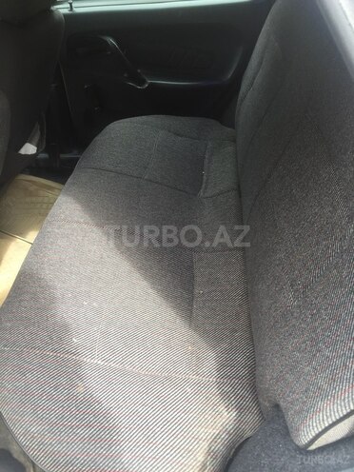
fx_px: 395
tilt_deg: -36.3
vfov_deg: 61.7
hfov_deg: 48.2
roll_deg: +2.5
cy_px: 236
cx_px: 177
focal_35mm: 29
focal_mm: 4.15
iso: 32
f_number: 2.2
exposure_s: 1/102
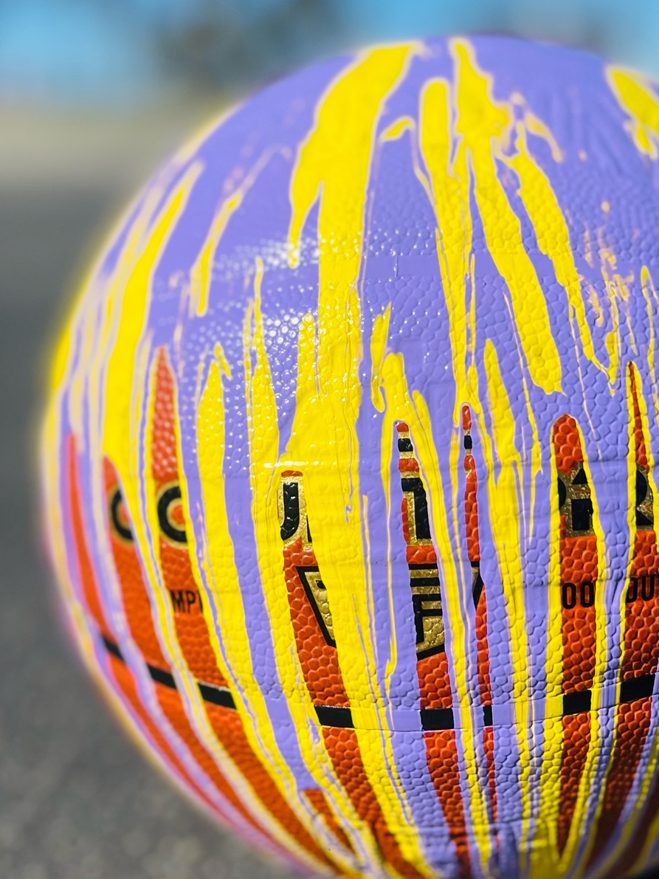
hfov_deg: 32.6
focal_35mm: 44
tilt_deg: -7.6
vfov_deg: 42.5
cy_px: 303
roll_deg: +0.6
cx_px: 438
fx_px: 1117
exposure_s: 1/9174
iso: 50
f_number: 1.6
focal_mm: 5.1
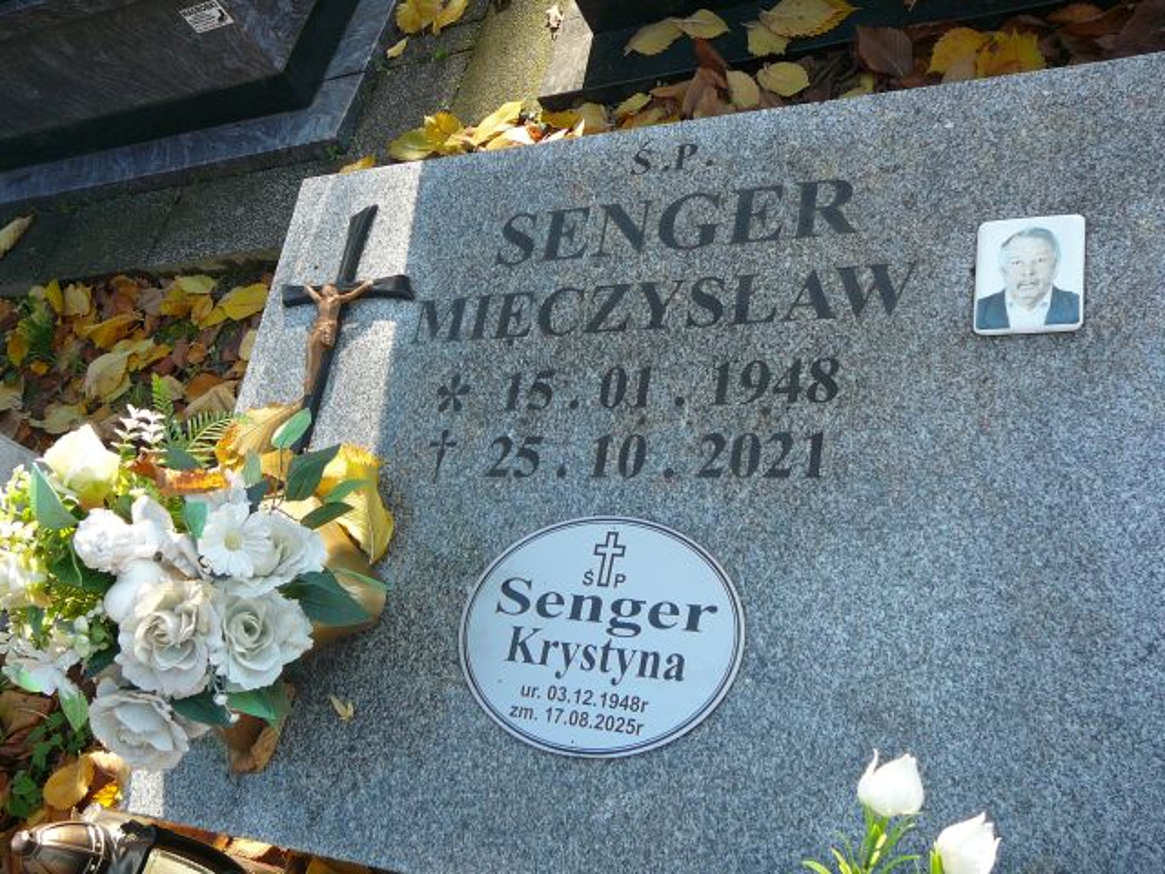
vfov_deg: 40.7
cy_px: 437
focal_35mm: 35
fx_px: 1178
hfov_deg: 52.6
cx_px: 582
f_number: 2.8
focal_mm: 5.2
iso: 80
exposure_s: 1/125
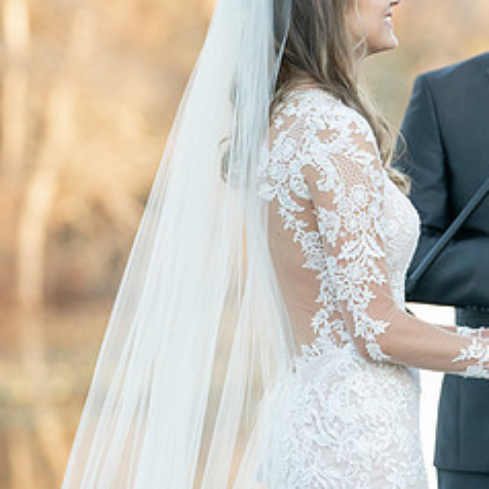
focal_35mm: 411
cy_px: 133
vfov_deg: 4.3
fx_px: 6569
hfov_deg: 4.3
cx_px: 511
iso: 640
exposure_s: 1/250
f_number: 4
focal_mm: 173
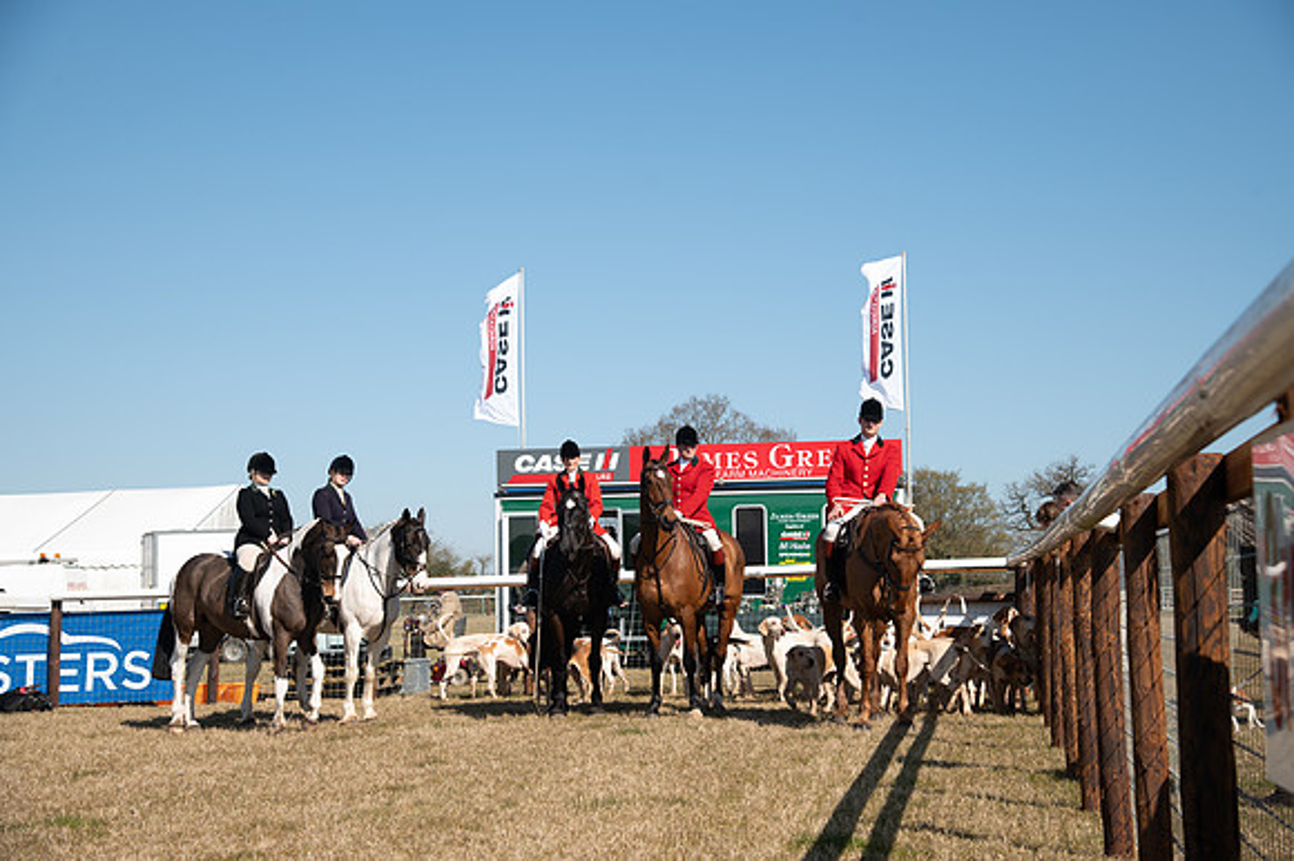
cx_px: 647
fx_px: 2084
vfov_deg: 23.4
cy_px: 430
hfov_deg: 34.5
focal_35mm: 58
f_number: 5
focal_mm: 58
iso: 64
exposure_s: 1/250
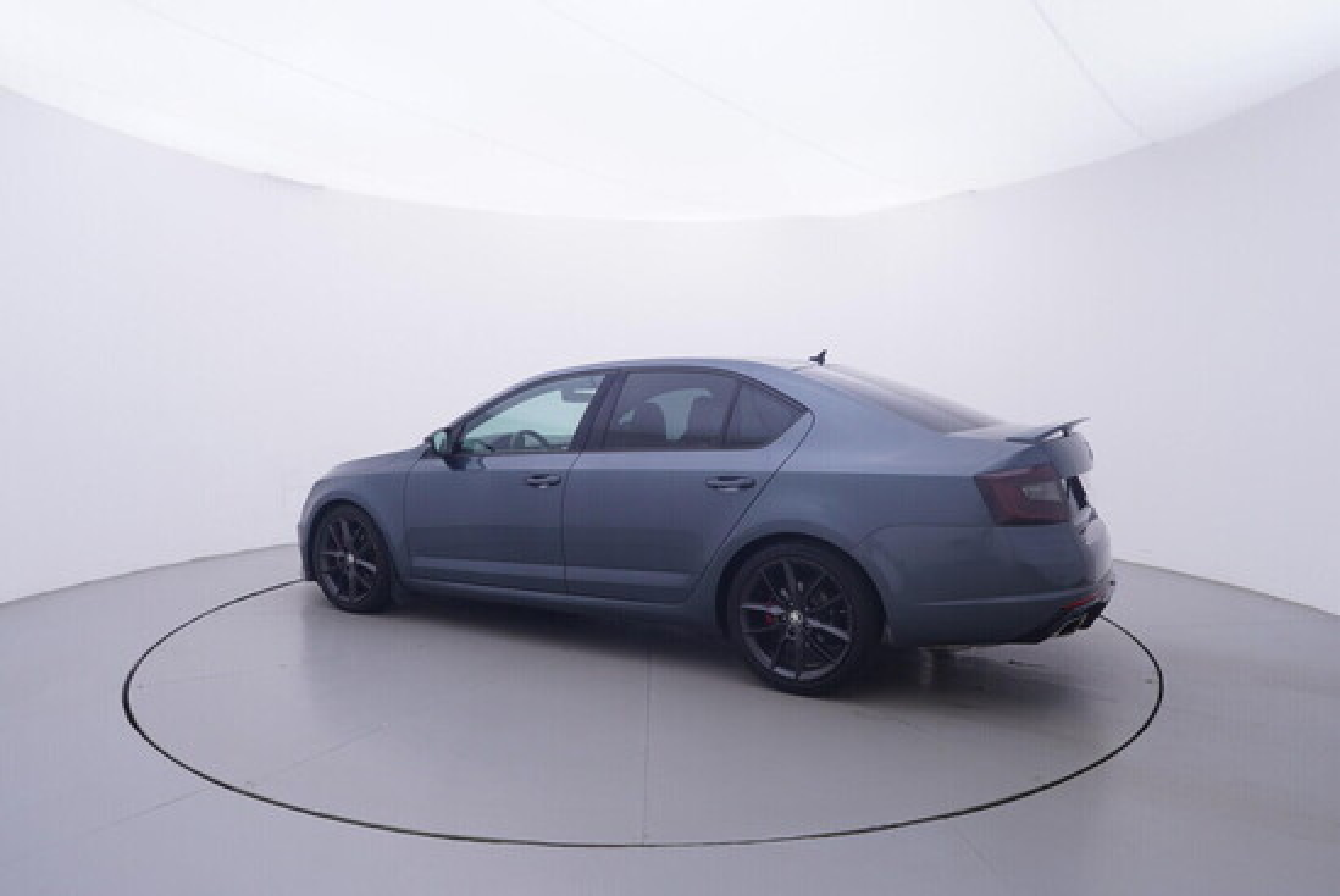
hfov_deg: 77.3
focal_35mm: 22
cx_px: 670
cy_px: 448
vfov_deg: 56.2
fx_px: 838
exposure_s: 1/80
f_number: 5
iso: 200
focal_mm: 15
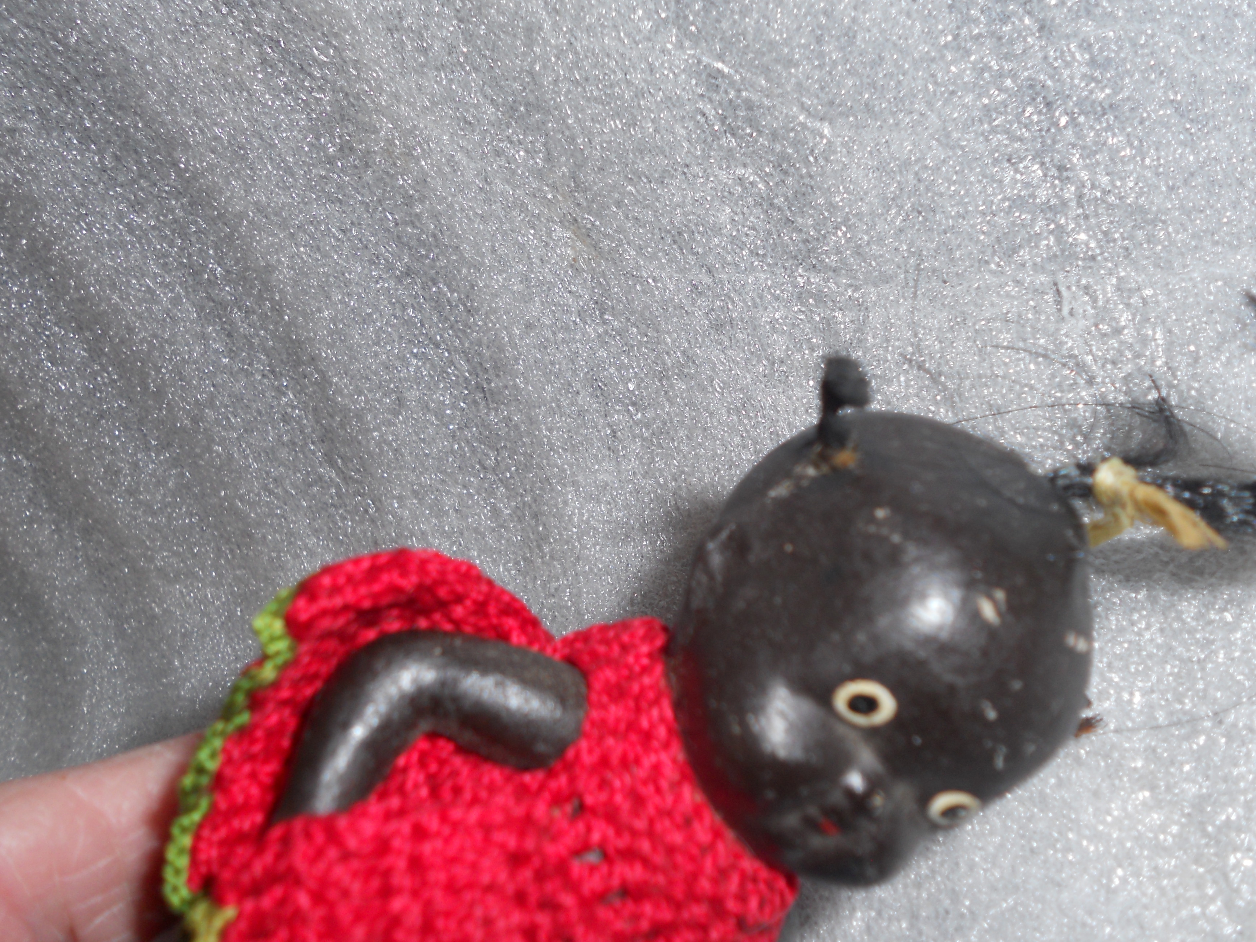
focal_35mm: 37
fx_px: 1343
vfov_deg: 38.7
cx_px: 632
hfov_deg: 50.1
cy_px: 454
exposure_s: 1/25
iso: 80
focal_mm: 5.8
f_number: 8.8
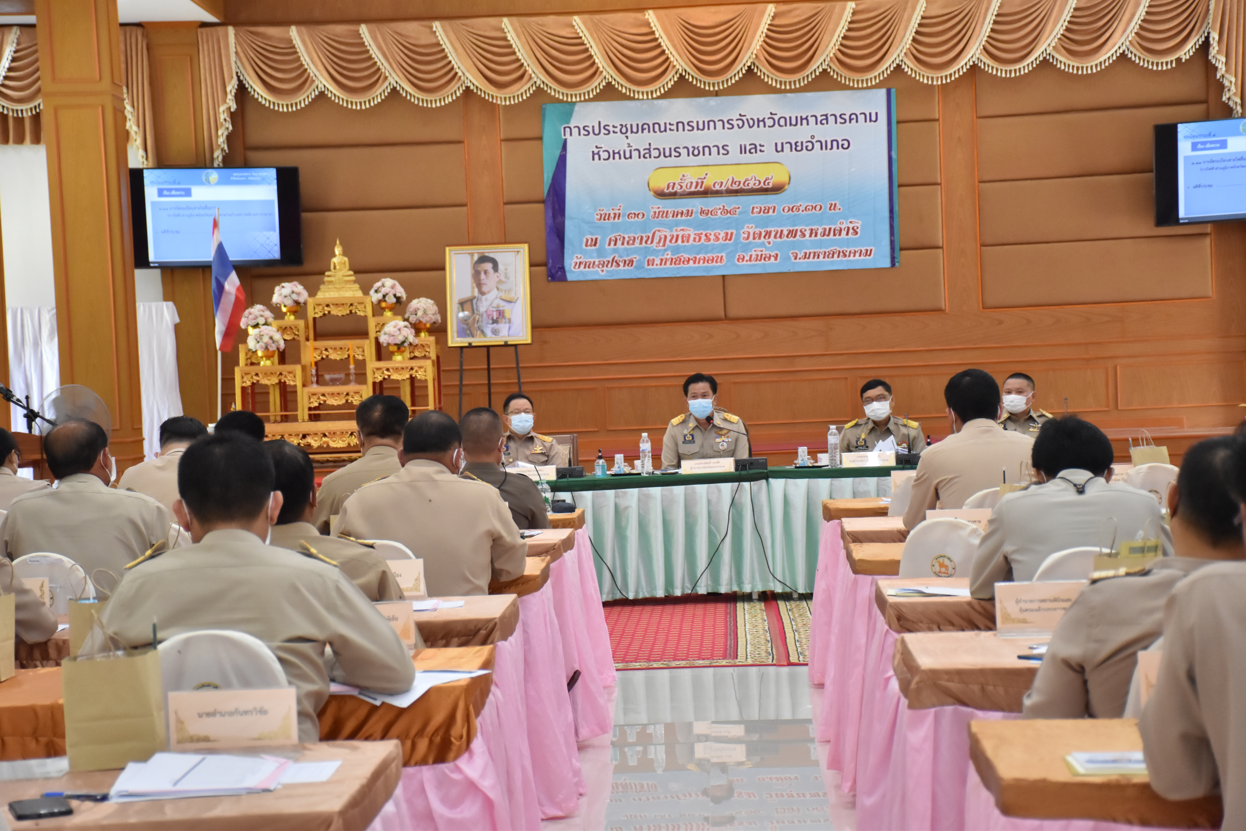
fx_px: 3115
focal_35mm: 90
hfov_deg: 22.6
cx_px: 623
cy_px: 416
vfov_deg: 15.2
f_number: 5.6
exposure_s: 1/200
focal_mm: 60
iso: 1600
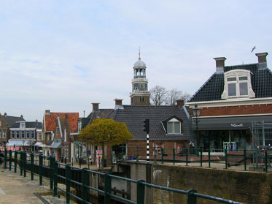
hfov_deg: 45.6
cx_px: 109
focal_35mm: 41
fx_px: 322
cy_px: 108
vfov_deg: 35.1
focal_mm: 5.7
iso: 50
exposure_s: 1/366
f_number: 4.9
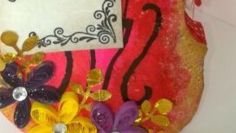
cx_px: 115
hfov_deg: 25.6
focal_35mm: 83
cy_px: -132
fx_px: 520
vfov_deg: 12.8
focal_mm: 3.83
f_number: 2.2
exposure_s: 1/50
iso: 80
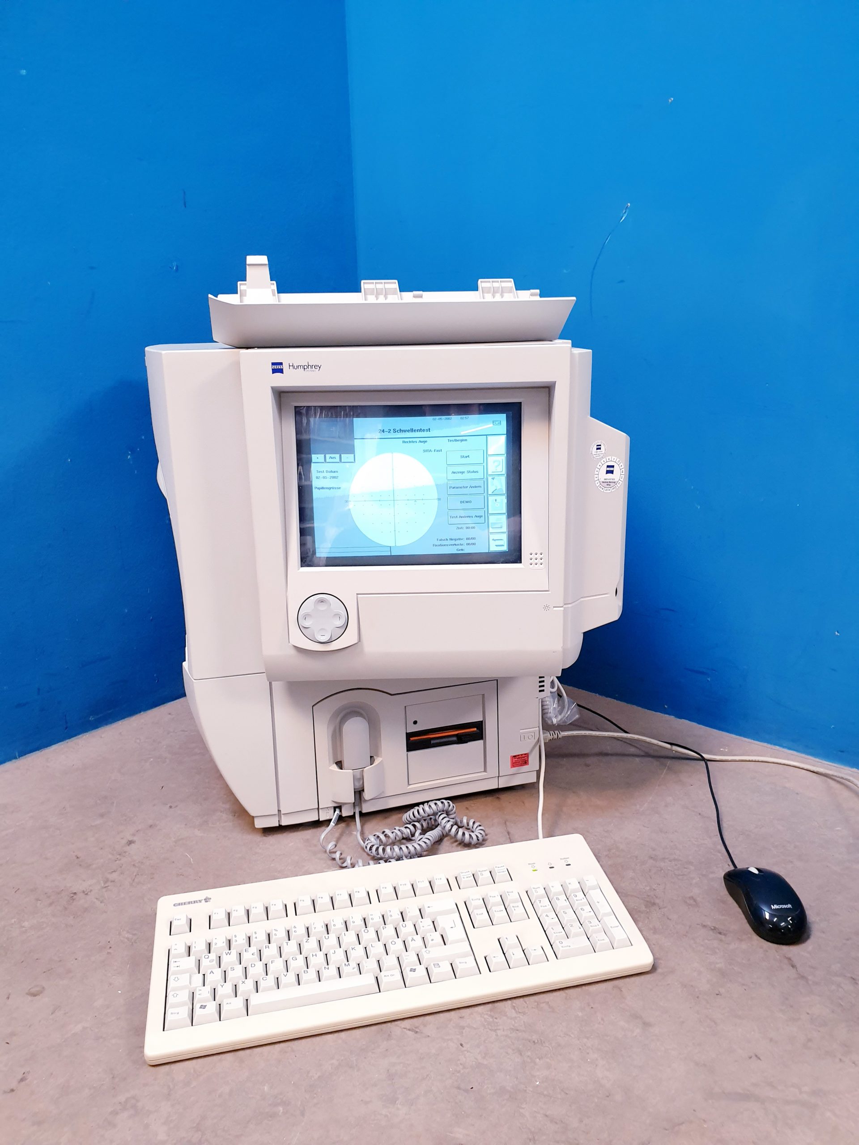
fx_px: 860
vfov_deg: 67.3
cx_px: 430
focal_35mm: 26
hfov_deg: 53.1
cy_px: 572
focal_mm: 4.3
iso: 250
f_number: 2.4
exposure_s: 1/50
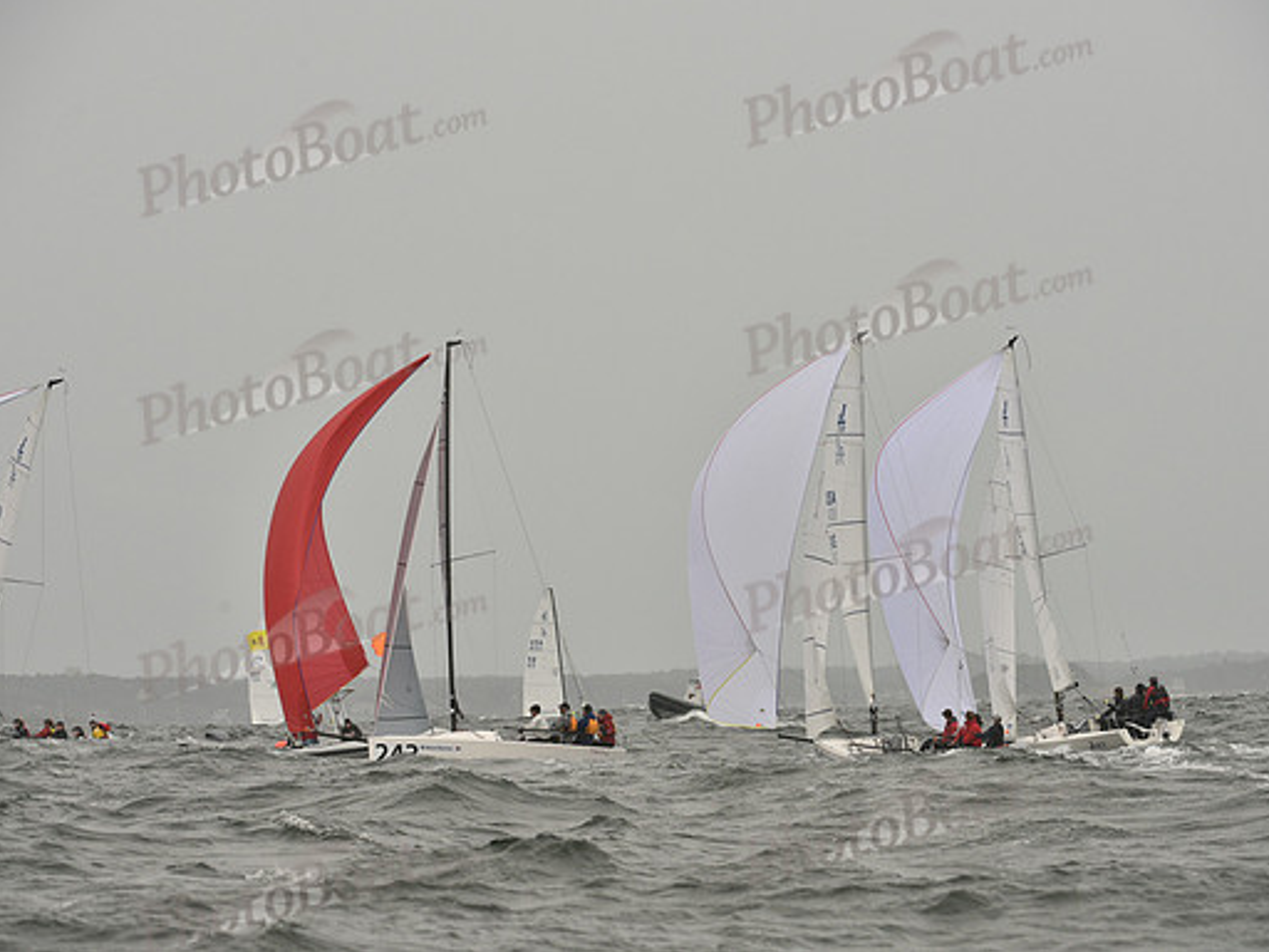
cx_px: 617
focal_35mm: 218
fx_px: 7992
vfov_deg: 6.8
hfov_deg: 9.1
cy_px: 475
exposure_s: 1/1250
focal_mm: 200
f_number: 7.1
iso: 400
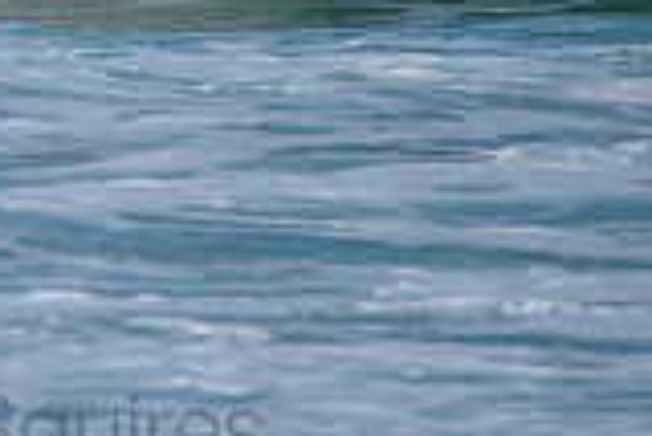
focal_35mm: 1810
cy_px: -247
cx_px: -49
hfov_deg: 1.1
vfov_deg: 0.8
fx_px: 32810
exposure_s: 1/2000
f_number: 5.6
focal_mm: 500
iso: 110
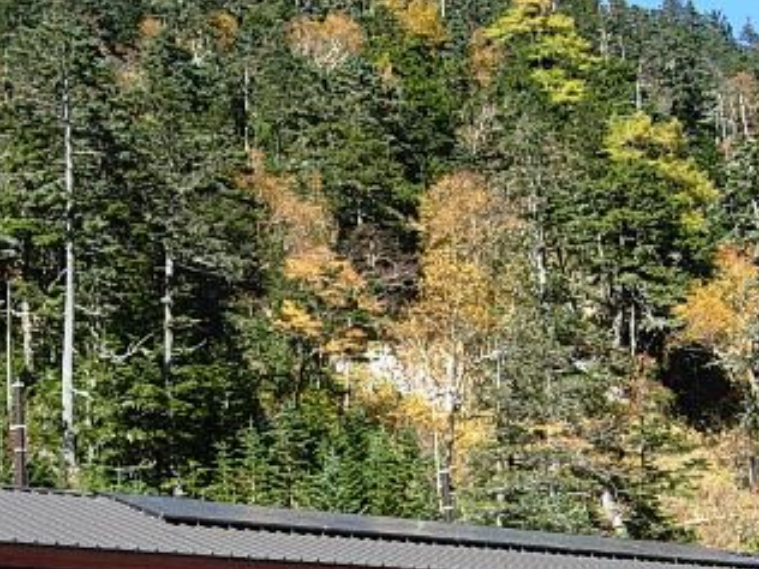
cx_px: 367
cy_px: 551
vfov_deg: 20.4
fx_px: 1535
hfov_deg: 27.8
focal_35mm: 70
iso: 50
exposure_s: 1/271
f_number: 3.8
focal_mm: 7.5
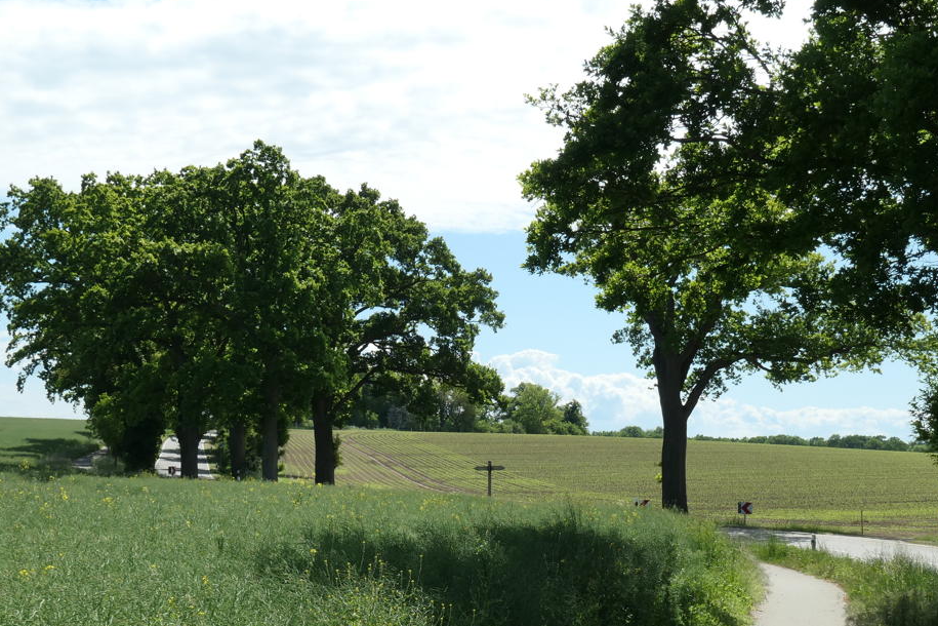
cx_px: 439
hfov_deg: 33.9
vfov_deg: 23.0
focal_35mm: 59
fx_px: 1537
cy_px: 358
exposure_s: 1/1000
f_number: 5.6
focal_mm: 13.1
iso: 200
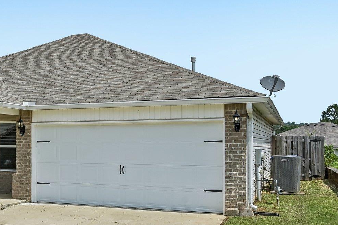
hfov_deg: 37.8
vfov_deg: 27.4
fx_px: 460
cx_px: 38
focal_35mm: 49
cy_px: 147
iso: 400
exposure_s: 1/2500
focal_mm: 23.5
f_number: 8
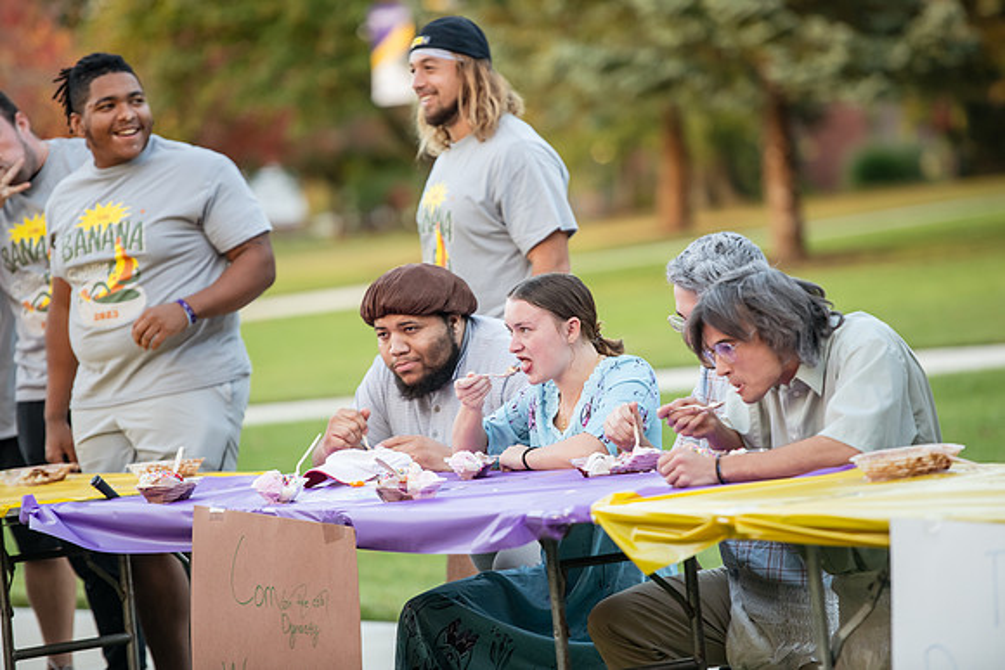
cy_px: 335
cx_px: 502
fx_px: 5166
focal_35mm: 185
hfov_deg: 11.1
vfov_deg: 7.4
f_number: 3.2
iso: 1000
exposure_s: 1/320
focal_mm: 185
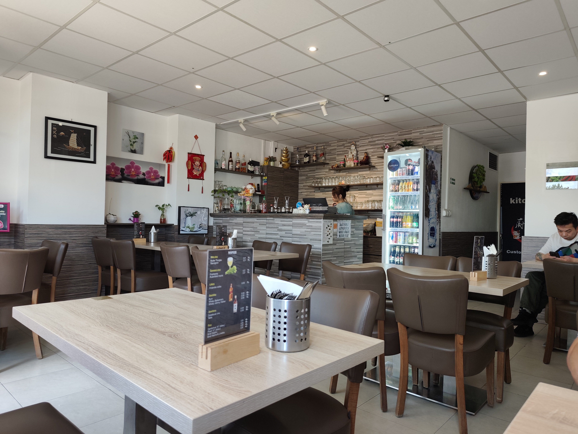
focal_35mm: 23
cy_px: 217
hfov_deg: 73.9
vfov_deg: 58.9
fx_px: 384
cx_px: 289
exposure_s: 1/73.6
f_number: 1.65
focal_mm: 6.19
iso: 320
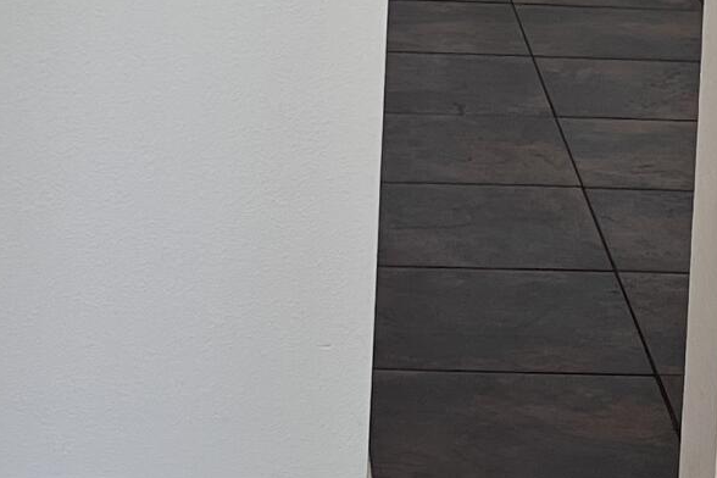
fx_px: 2748
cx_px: 373
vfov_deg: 9.5
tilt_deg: -7.4
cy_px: -369
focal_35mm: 138
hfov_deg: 14.9
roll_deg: -2.3
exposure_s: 1/134
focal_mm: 5.1
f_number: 1.6
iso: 32
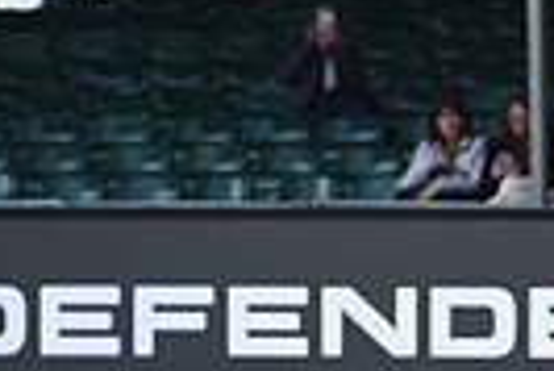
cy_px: 146
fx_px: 13387
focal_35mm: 869
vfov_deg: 1.6
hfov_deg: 2.4
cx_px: 1016
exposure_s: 1/1250
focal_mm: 200
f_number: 4.5
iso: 560
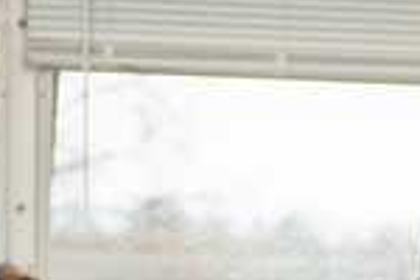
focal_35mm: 232
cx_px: 370
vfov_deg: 5.8
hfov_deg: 8.8
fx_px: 2706
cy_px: 528
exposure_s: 1/200
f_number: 3.2
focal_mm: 60
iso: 1000
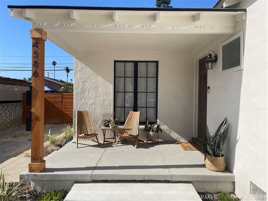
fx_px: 194
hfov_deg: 69.4
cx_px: 134
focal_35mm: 25
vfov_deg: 54.9
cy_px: 100
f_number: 1.6
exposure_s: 1/4049
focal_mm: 5.1
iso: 32
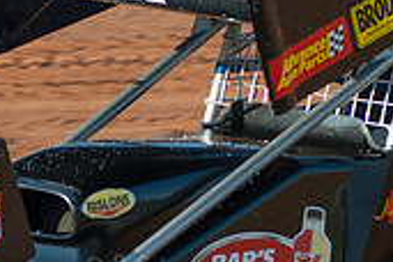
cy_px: 179
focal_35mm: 483
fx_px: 5272
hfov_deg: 4.3
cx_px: 120
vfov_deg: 2.8
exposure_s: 1/400
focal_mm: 95
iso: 100
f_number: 4
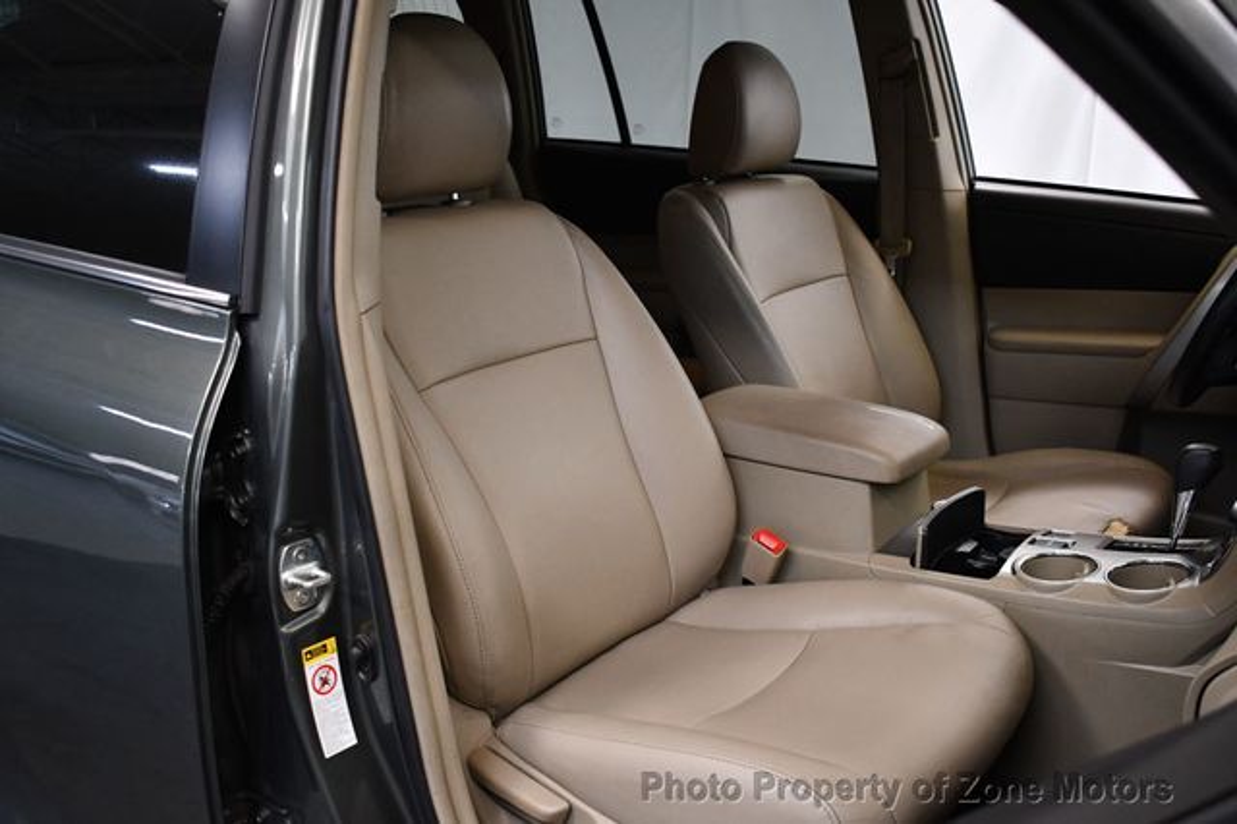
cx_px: 618
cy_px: 412
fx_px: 1236
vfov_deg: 36.8
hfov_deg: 53.2
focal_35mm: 36
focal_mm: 24
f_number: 4
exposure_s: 1/125
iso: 1800
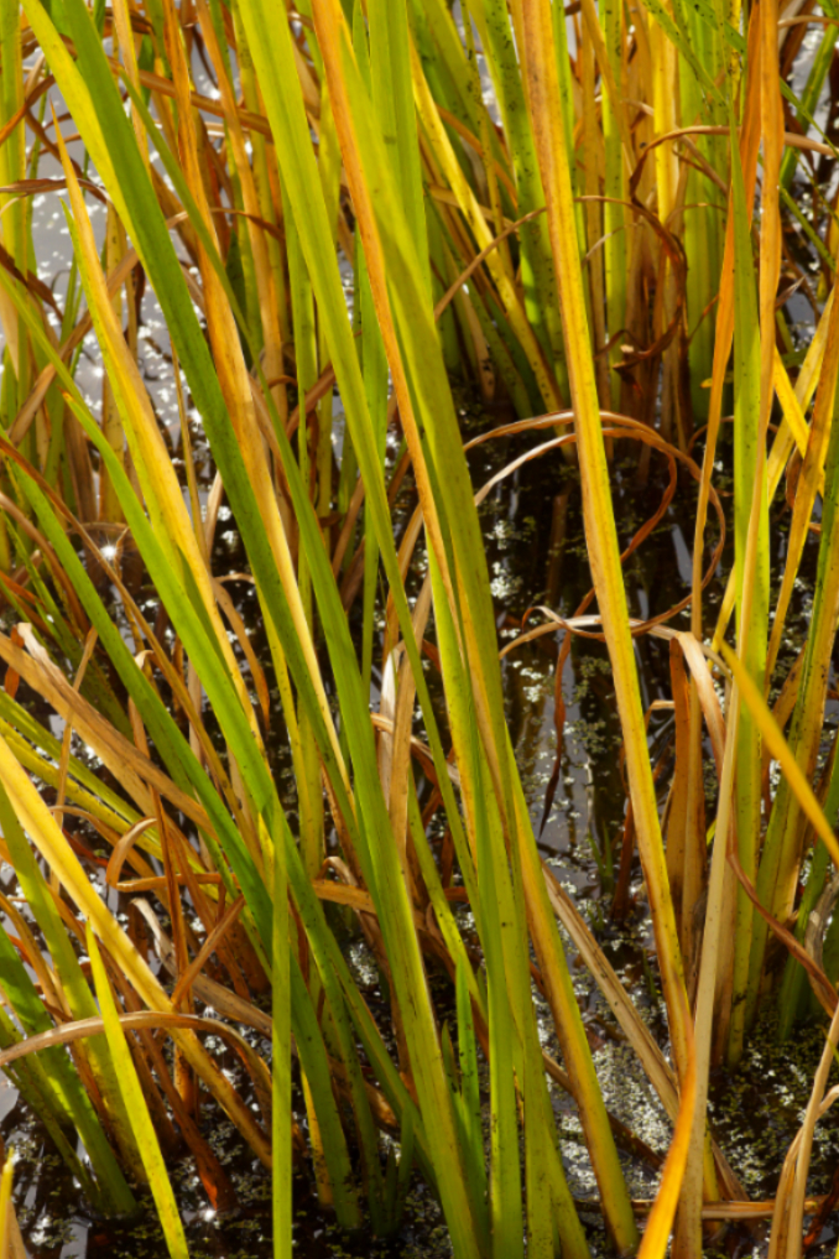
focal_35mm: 177
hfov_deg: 7.8
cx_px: 488
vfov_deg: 11.6
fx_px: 6187
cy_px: 667
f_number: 13
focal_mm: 100
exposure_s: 1/160
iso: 320
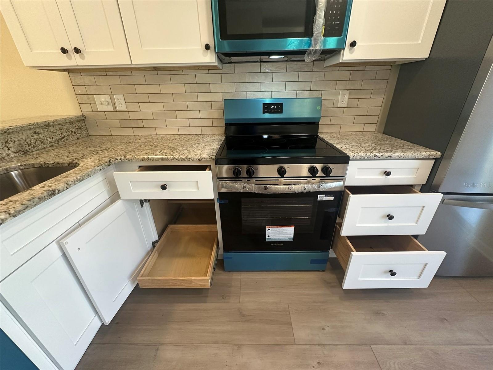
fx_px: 199
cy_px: 185
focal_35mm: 14
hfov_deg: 102.1
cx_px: 246
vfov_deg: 85.7
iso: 320
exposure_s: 1/120
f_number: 2.2
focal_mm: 2.22
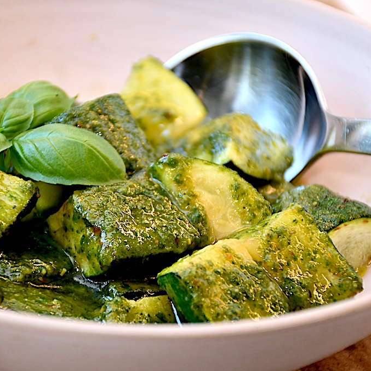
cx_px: 153
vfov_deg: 6.5
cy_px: 186
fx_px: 3274
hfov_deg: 6.5
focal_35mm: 270
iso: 640
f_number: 5.6
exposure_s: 1/60
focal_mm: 140
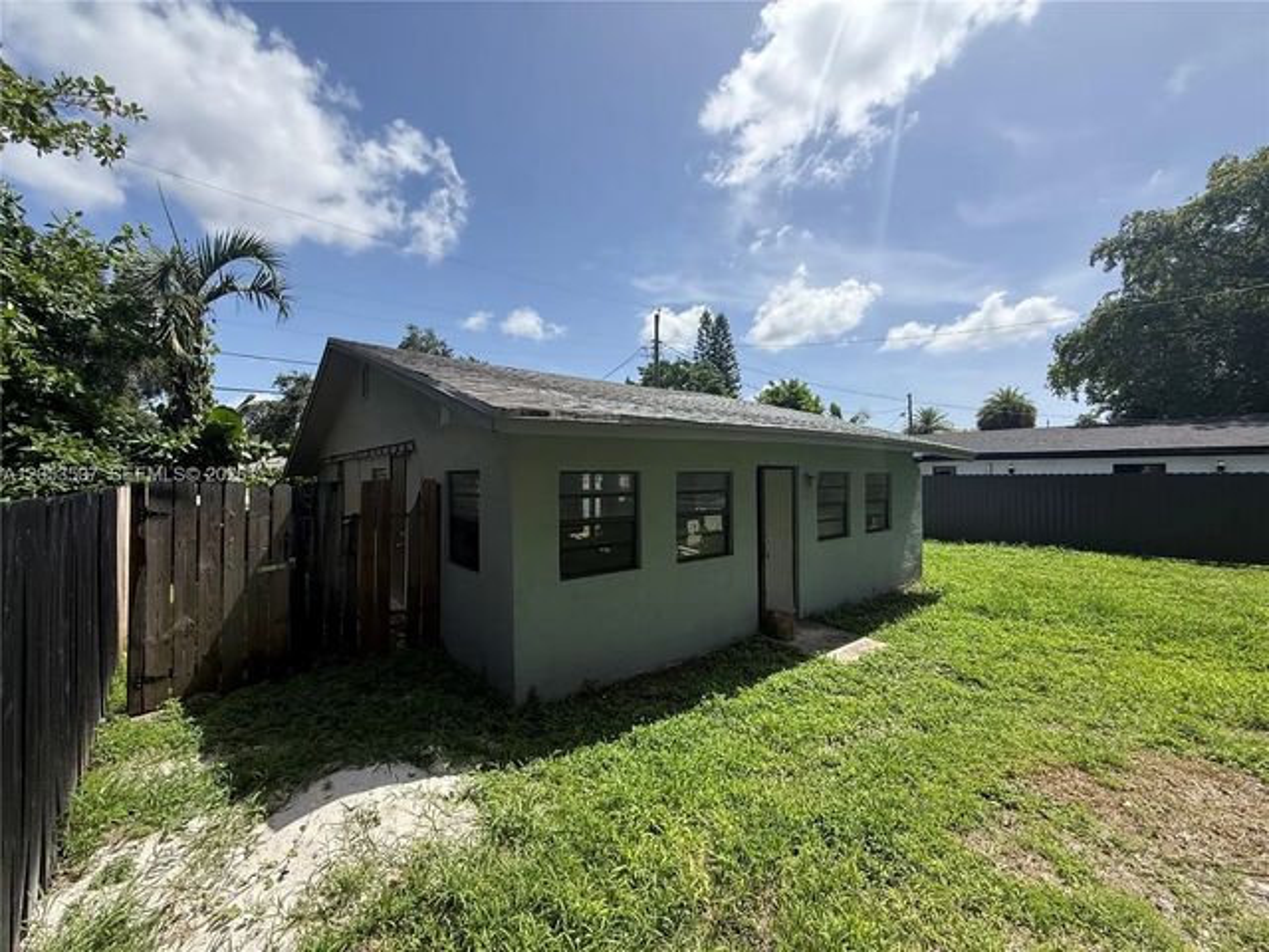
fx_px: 513
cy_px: 476
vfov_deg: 85.7
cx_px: 634
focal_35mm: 14
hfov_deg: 102.1
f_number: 2.2
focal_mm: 2.22
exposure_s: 1/1901
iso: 64
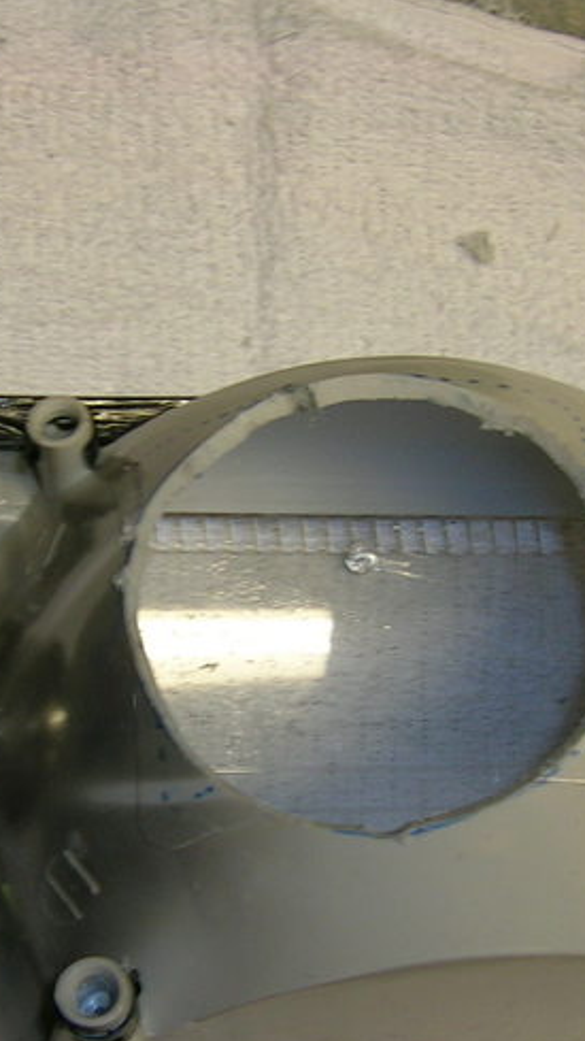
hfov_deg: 17.9
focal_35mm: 67
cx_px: 168
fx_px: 1848
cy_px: 631
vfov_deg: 31.3
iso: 50
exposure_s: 1/24.9
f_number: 2.8
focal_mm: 5.4
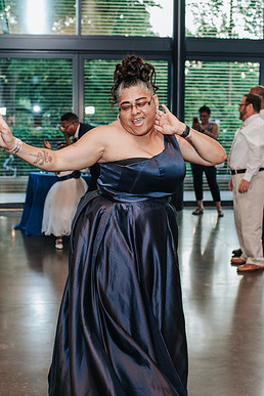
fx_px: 671
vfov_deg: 32.9
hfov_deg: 22.3
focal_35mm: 61
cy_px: 193
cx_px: 121
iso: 1000
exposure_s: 1/160
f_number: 2.8
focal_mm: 35
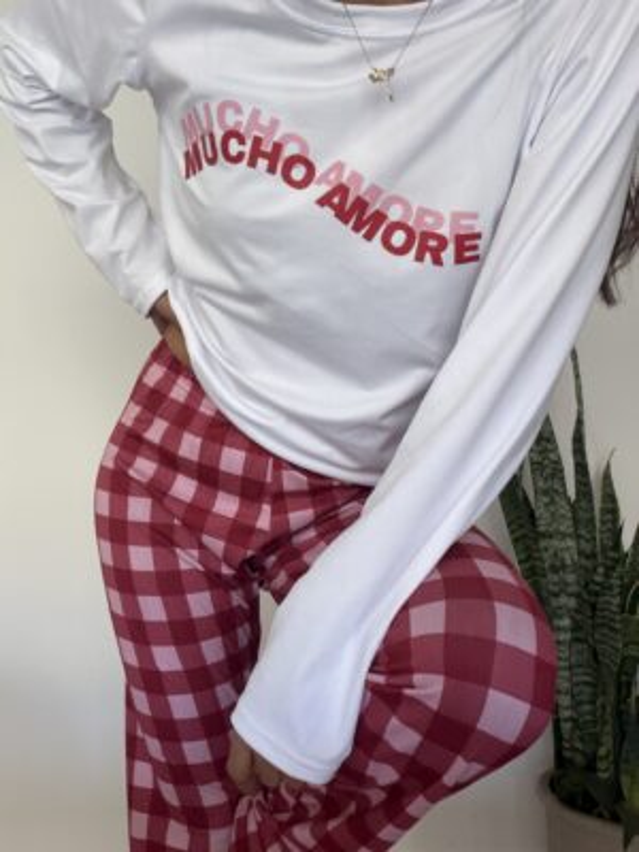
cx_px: 320
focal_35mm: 30
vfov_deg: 60.0
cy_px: 426
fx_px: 738
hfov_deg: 46.8
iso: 80
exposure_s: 1/78
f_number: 1.9
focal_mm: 2.71
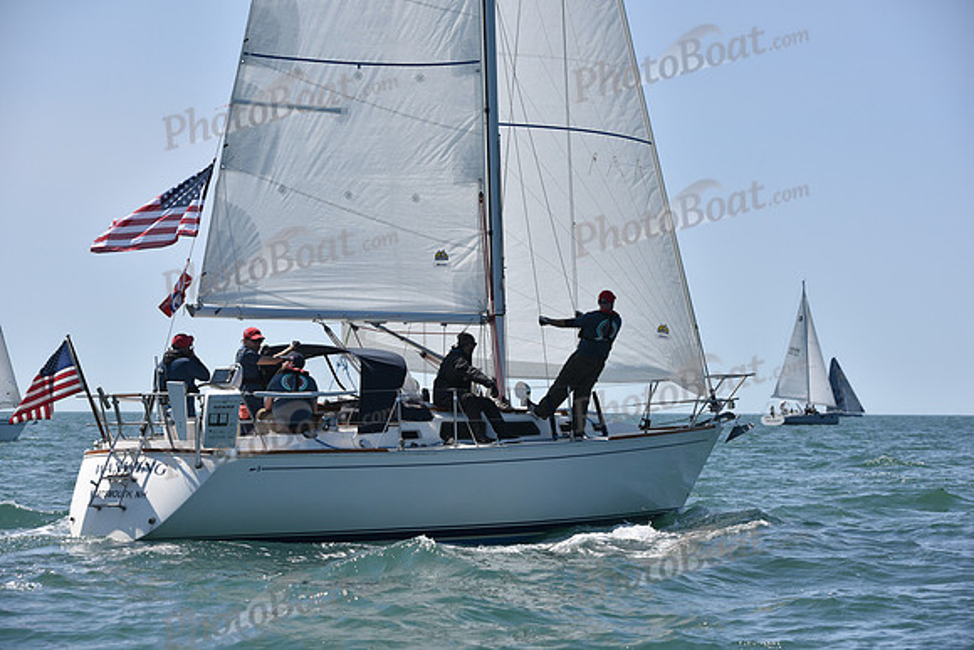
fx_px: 2841
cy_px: 325
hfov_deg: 19.5
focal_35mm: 105
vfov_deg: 13.0
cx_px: 487
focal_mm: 105
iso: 320
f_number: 6.3
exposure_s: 1/800
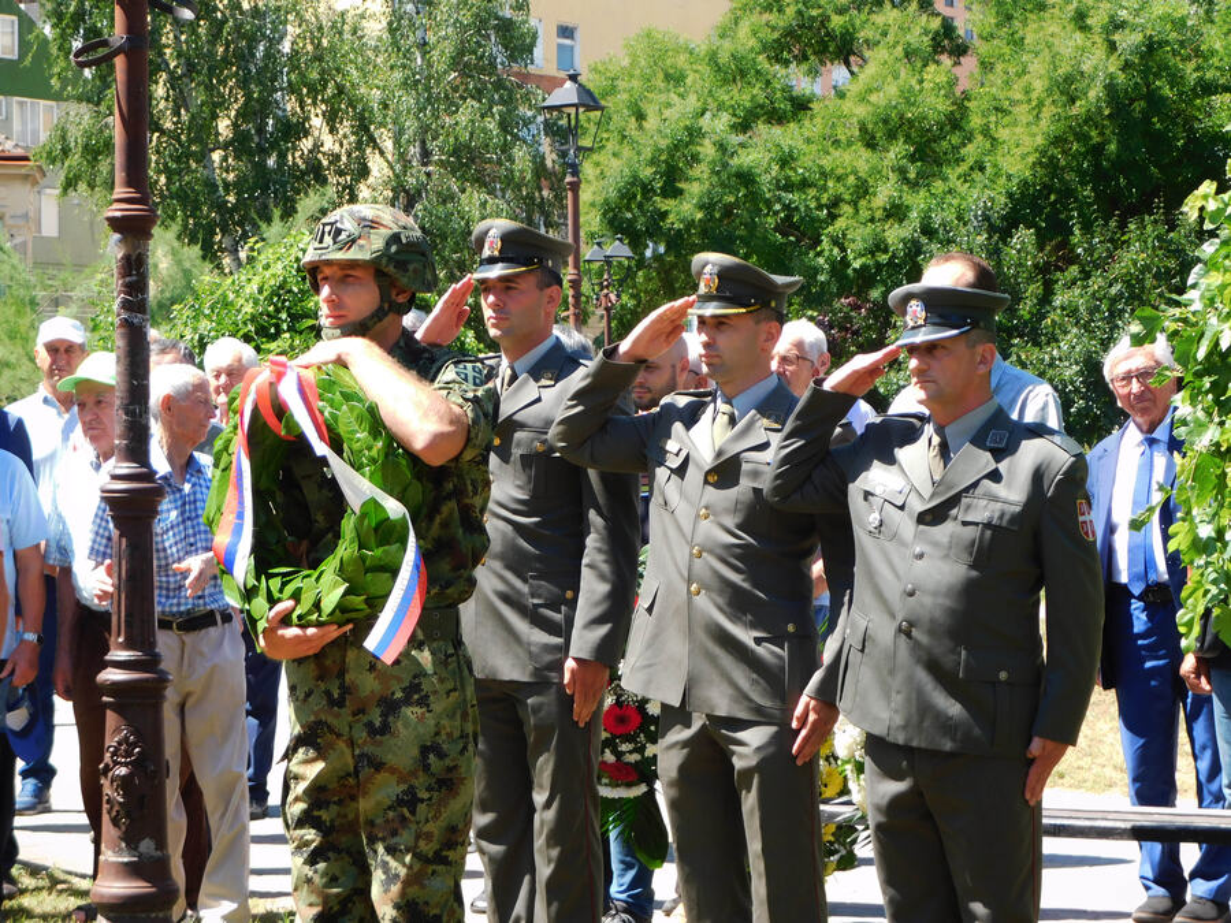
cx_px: 616
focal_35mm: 99
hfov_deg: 19.8
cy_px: 462
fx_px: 3521
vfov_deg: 14.9
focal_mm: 17.6
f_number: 4.6
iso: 125
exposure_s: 1/200
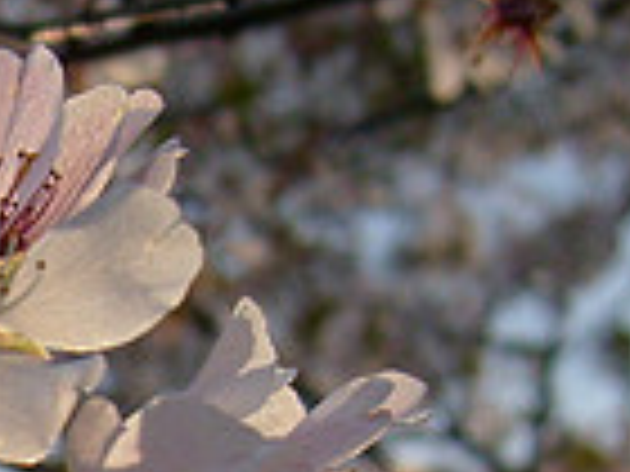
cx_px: -234
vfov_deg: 9.8
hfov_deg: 13.1
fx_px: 2639
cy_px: 771
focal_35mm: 145
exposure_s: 1/500
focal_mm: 5.8
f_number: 2.8
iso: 80
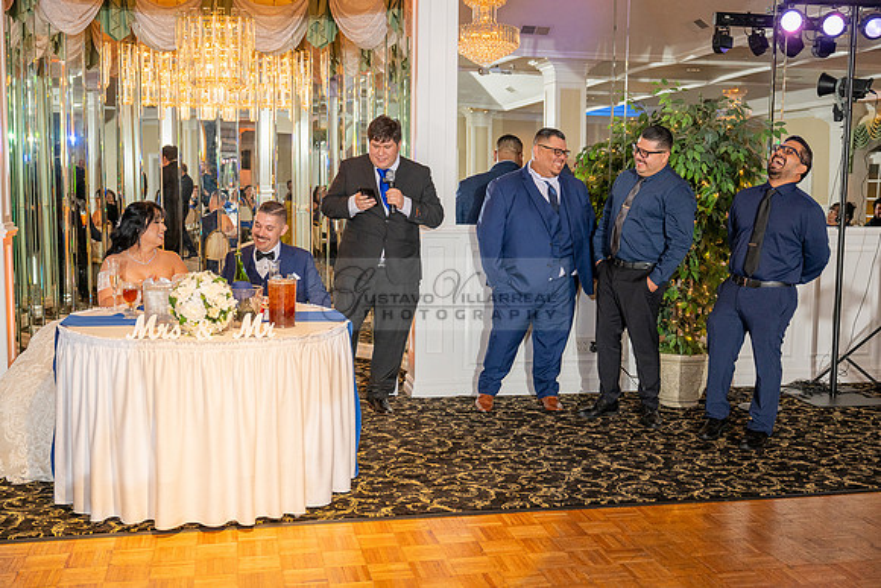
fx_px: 955
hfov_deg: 49.5
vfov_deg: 34.2
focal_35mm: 39
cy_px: 294
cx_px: 440
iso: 640
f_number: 3.2
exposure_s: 1/160
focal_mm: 39
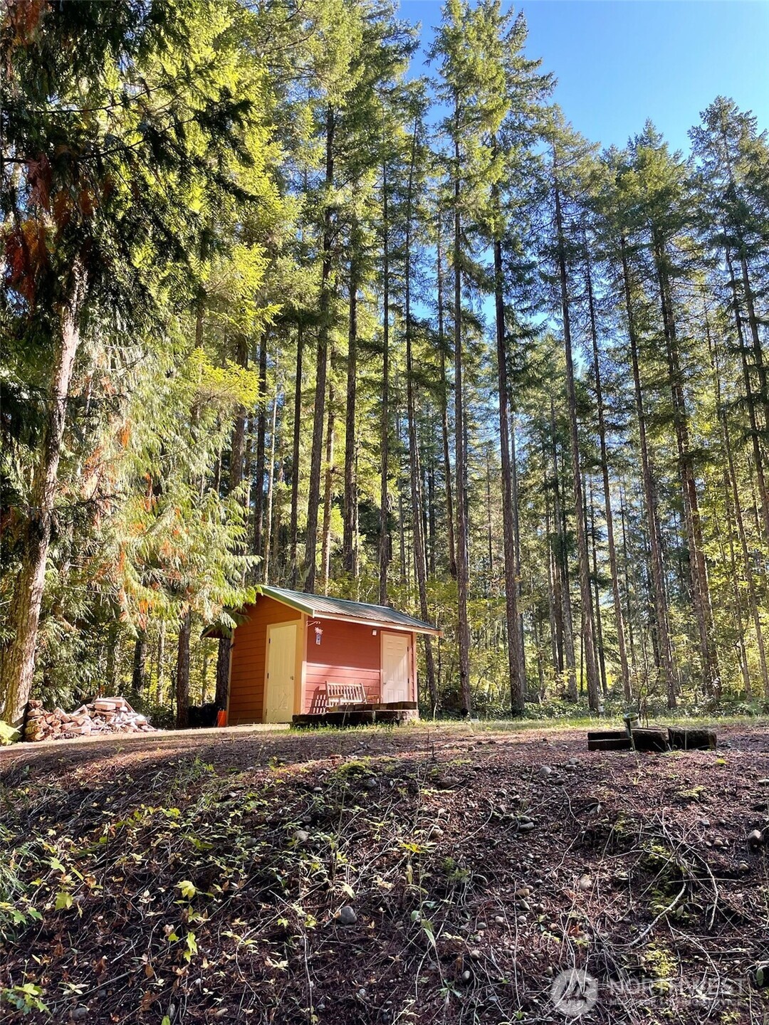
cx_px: 384
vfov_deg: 67.3
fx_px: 770
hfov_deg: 53.1
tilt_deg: +17.4
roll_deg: +0.3
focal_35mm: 26
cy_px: 512
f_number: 1.6
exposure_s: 1/200
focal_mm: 4.2
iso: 32
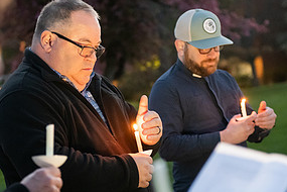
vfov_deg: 12.9
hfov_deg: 19.2
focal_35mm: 106
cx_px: 107
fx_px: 845
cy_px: 125
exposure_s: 1/125
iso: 4000
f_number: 2.8
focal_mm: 52
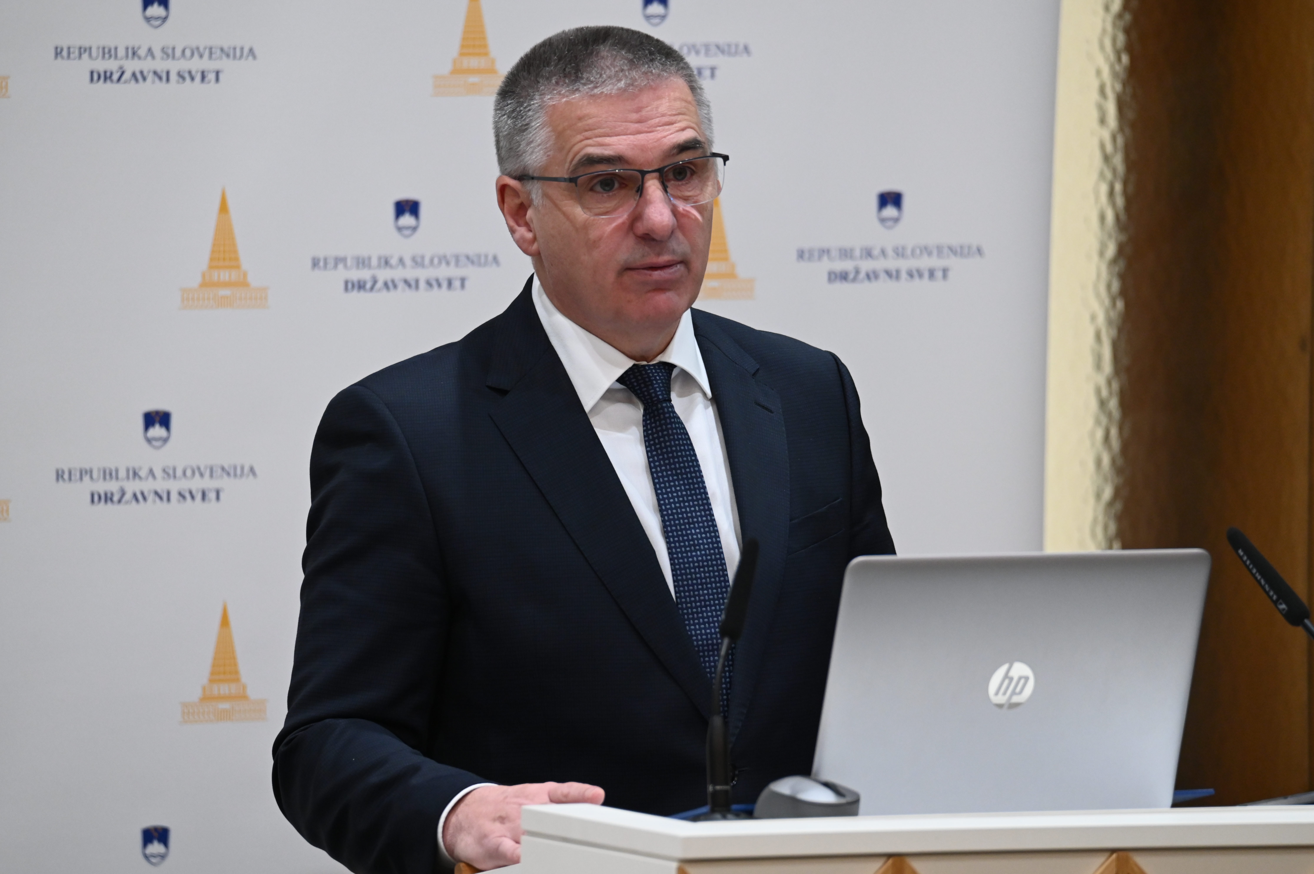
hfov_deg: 4.5
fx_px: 16778
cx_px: 657
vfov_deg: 3.0
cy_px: 437
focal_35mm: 460
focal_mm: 460
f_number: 6.3
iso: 3200
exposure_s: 1/160
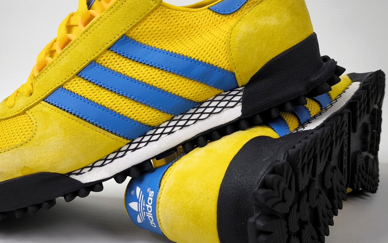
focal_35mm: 41
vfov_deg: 31.2
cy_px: 102
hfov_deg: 48.1
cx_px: 170
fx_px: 434
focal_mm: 6.92
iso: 64
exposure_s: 1/100
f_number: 1.9
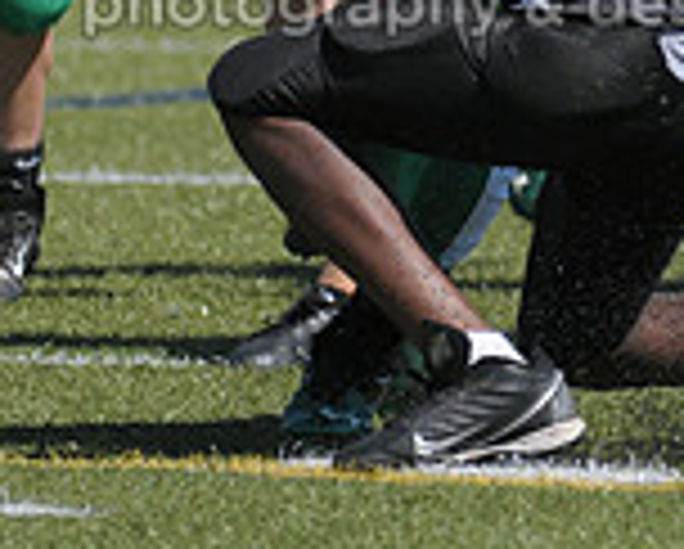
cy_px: -160
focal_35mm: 1180
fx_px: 23918
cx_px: 540
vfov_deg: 1.3
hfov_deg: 1.6
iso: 640
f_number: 4
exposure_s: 1/5000
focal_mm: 220
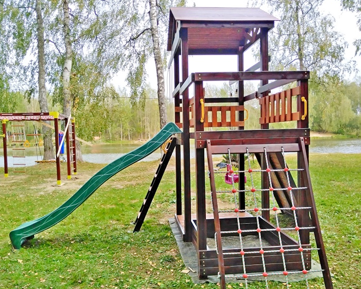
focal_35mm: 29
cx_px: 173
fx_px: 310
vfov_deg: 50.0
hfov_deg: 60.4
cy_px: 151
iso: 100
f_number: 1.8
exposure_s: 1/692
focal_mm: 3.63
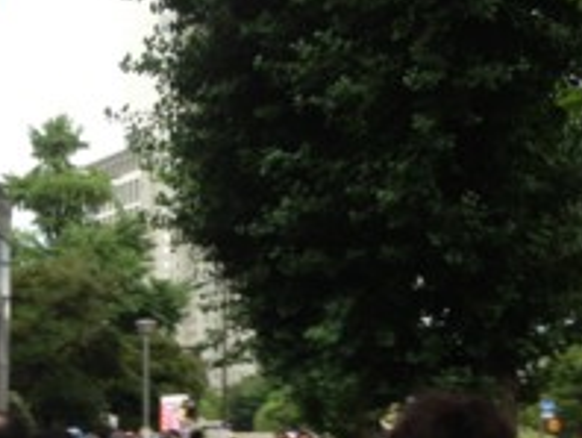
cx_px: 115
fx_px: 1263
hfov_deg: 25.5
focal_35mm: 75
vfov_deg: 18.9
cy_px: 473
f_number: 2.4
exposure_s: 1/60
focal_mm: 4.13
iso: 64
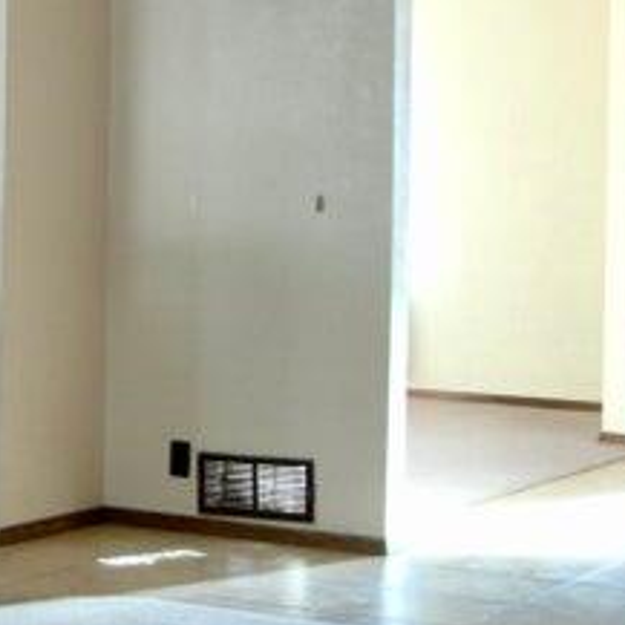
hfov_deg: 15.9
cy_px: 173
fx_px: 2084
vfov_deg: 17.0
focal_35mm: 102
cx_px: -272
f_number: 3.5
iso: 500
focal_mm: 24
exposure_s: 1/30
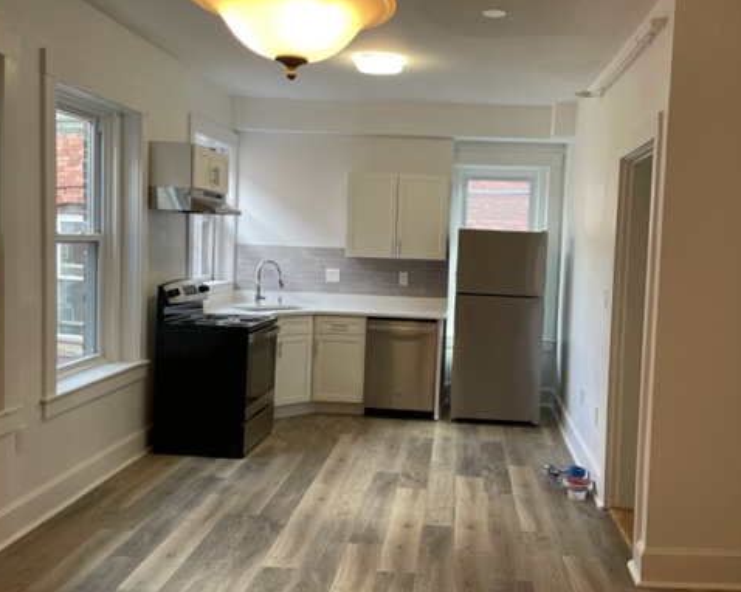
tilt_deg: -3.0
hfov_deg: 52.7
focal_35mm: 34
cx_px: 426
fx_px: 745
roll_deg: -2.4
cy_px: 296
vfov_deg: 43.3
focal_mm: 4.2
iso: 80
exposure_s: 1/60
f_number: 1.6
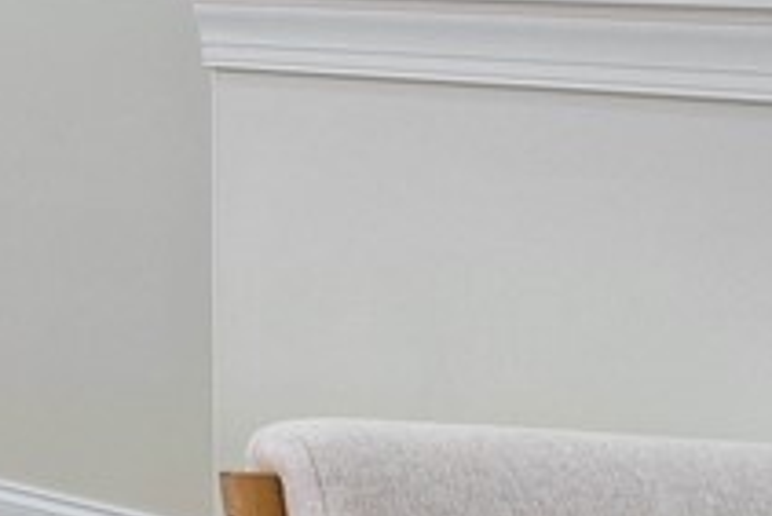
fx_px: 1545
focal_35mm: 72
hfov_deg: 15.7
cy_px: -108
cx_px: -1030
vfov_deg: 18.0
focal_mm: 14
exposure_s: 1/200
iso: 200
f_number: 8
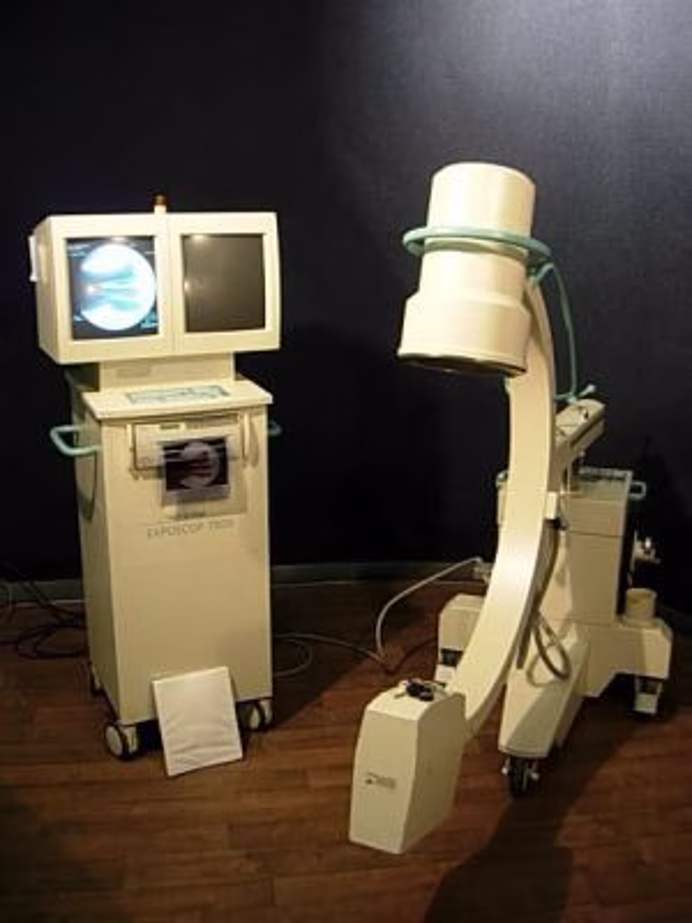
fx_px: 960
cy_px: 462
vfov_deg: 51.4
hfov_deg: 39.7
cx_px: 346
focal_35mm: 36
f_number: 2.7
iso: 50
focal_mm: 7.5
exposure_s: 1/6.9
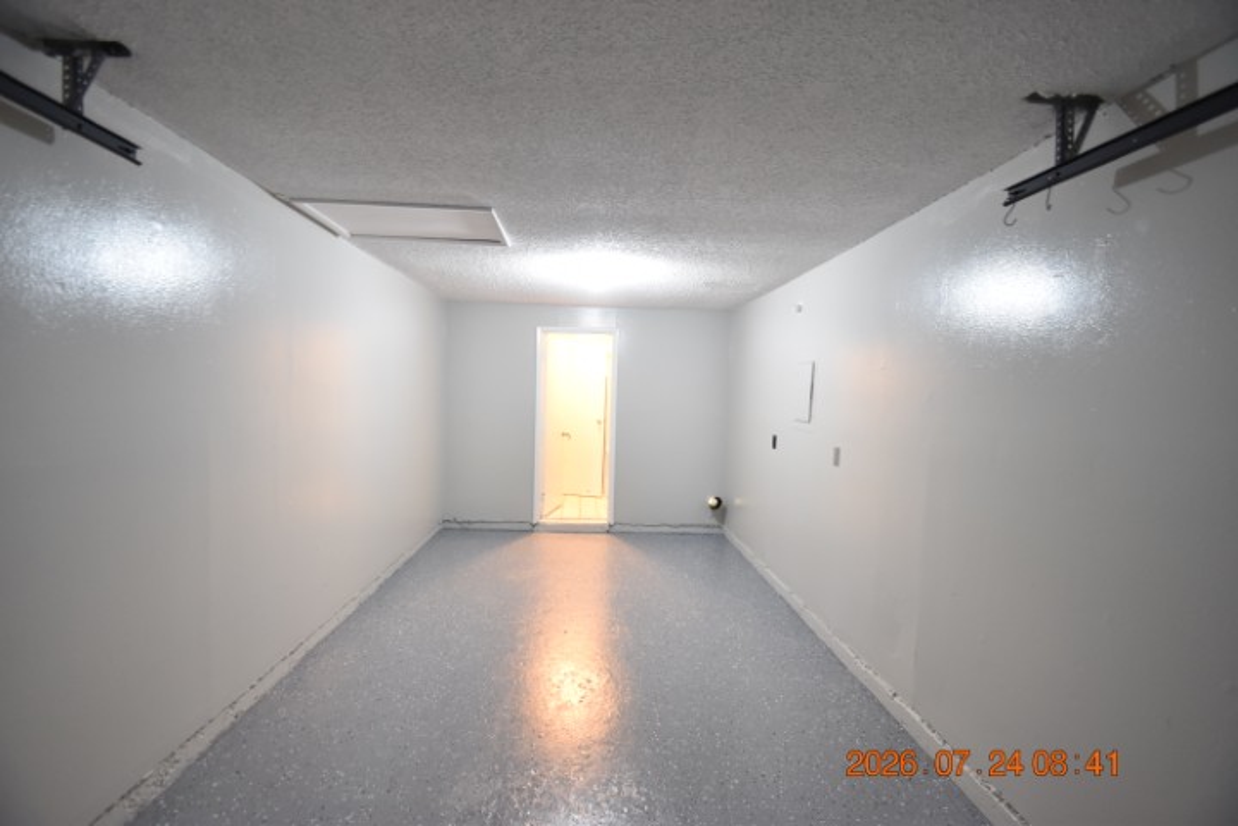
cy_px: 413
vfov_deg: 77.3
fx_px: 516
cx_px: 619
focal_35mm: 15
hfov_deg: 100.4
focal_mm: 10
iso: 800
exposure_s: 1/10
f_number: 3.5
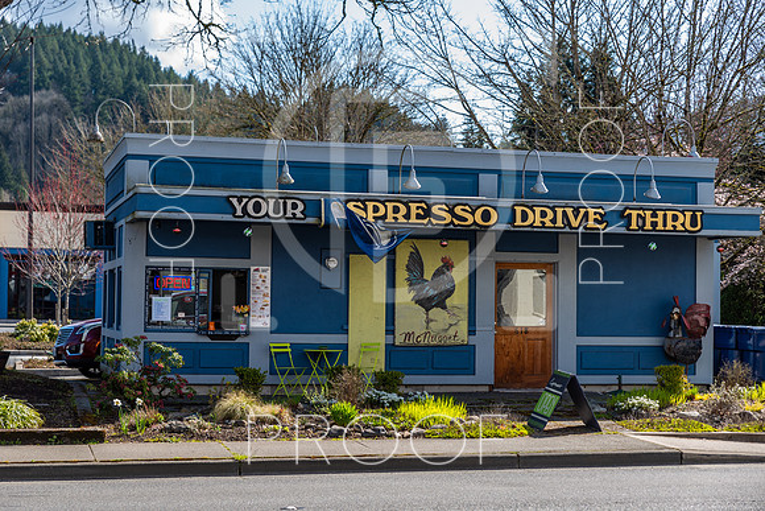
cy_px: 256
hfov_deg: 30.1
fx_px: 1424
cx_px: 382
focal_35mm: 67
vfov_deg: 20.3
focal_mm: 65
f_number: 7.1
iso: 100
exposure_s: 1/200
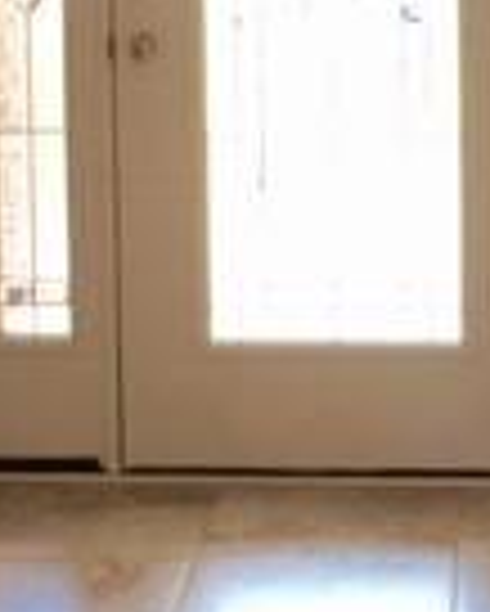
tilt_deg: -5.2
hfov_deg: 11.6
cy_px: 58
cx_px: 315
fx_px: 2408
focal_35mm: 133
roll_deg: +1.2
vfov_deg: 14.3
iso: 32
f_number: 2.2
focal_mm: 4.15
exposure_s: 1/60
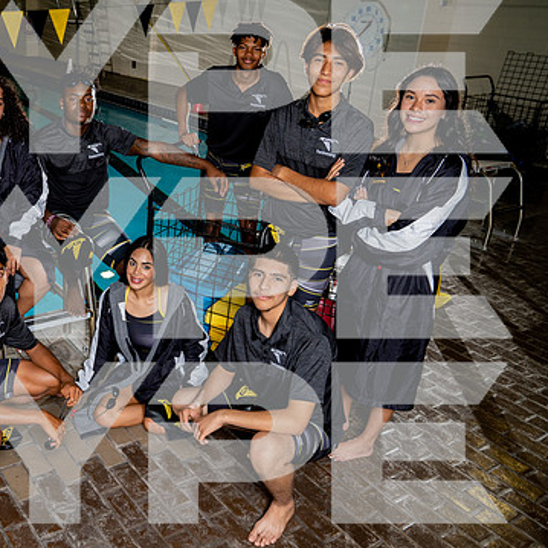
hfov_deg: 47.5
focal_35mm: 33
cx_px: 124
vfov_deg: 49.7
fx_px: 591
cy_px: 259
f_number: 7.1
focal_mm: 24
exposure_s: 1/250
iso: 320
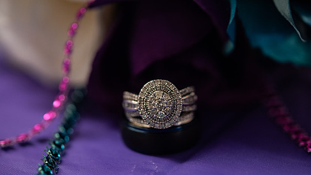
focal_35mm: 75
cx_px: 159
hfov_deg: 28.2
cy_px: 107
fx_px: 618
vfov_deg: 16.1
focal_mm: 60
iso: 250
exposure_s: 1/125
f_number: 4
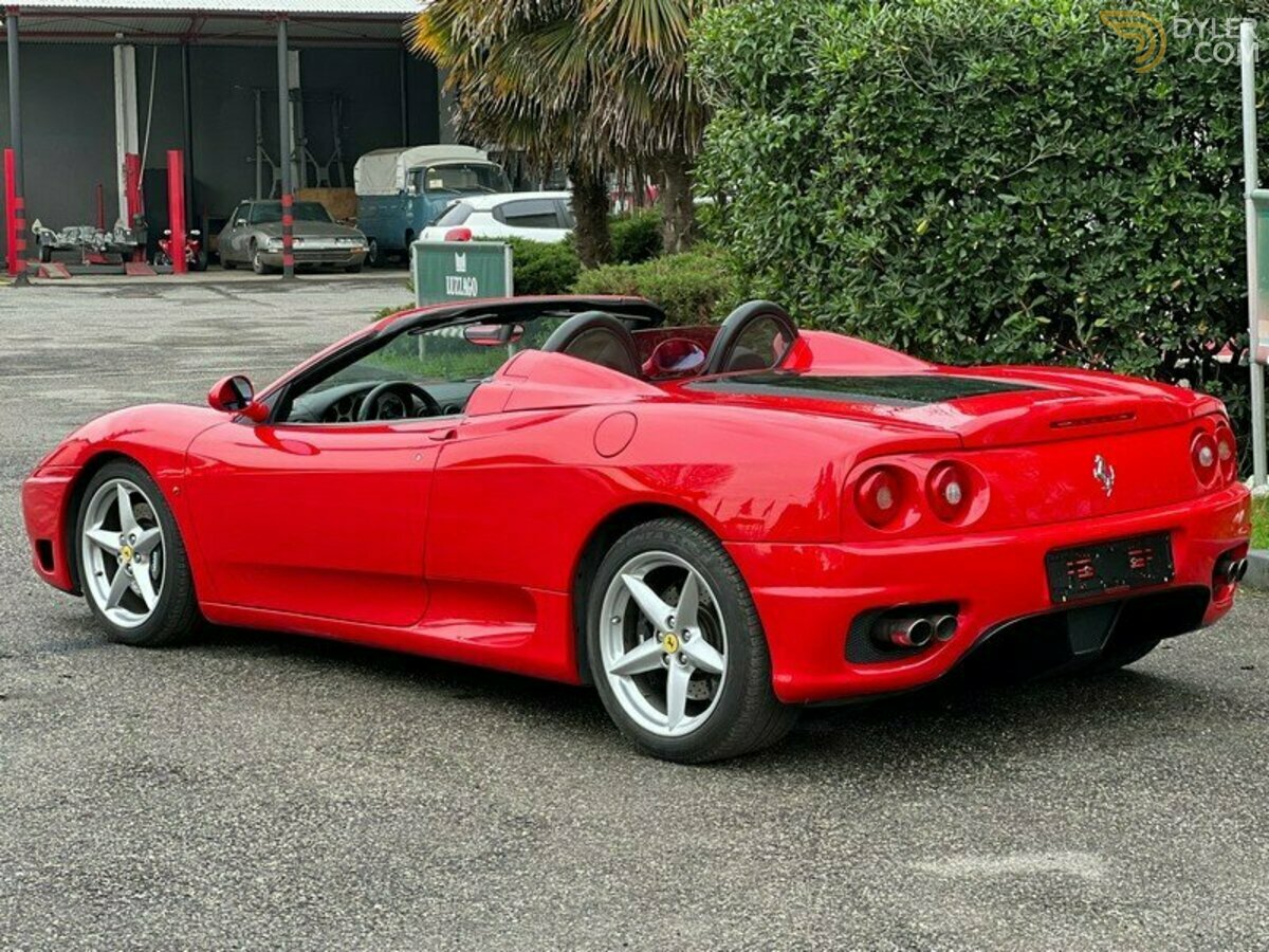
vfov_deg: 19.1
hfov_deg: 25.3
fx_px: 2823
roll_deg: +0.5
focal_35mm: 77
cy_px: 476
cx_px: 634
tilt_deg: -5.6
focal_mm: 9
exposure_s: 1/121
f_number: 2.8
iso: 80
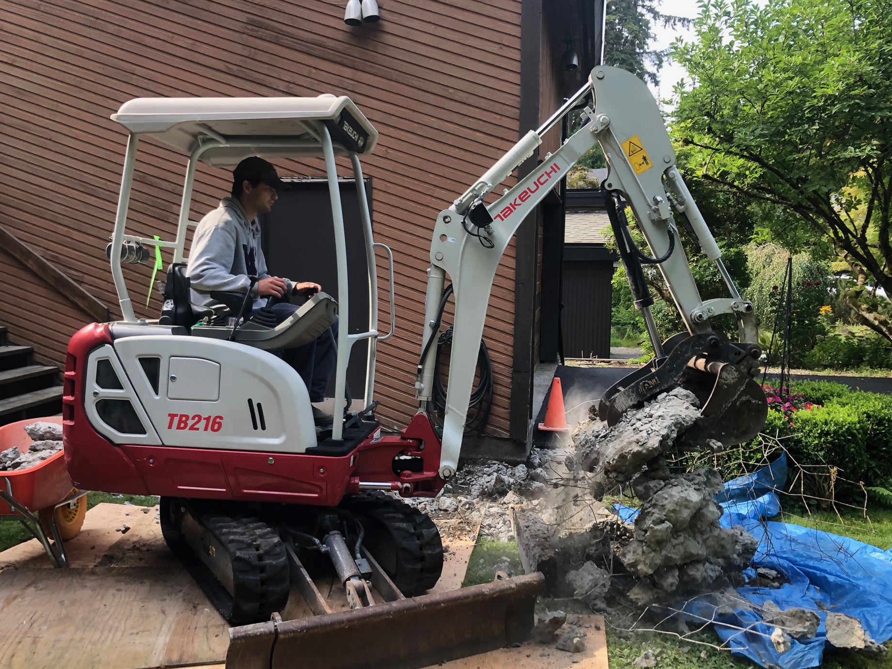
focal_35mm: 31
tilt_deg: -5.4
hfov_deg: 58.4
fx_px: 799
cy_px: 368
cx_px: 445
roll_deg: +0.9
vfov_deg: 45.4
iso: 32
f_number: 1.8
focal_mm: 3.99
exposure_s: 1/120
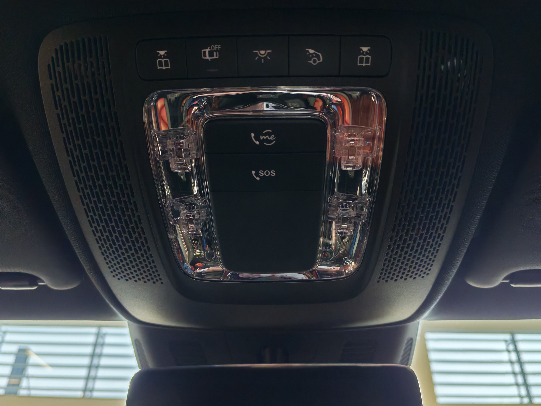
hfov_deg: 60.0
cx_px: 270
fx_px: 469
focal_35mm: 30
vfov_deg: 46.8
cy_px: 203
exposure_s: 1/100
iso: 1250
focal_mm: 6.12
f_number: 1.9
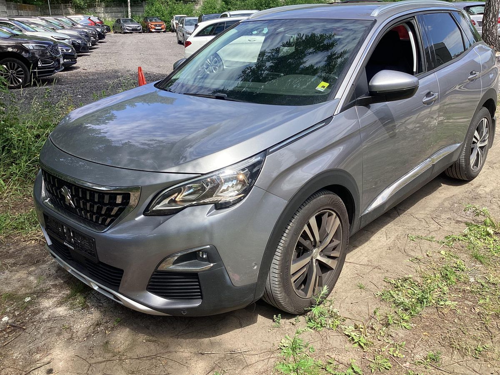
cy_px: 188
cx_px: 250
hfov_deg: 58.4
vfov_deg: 45.4
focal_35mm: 31
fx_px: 448
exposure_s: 1/574
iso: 25
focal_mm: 3.3
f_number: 2.4
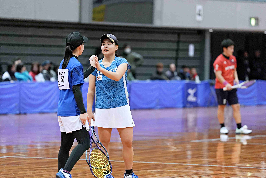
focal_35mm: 262
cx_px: 133
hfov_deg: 7.9
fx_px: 1938
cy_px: 89
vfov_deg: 5.3
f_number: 2.8
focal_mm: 175
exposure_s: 1/400
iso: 1600
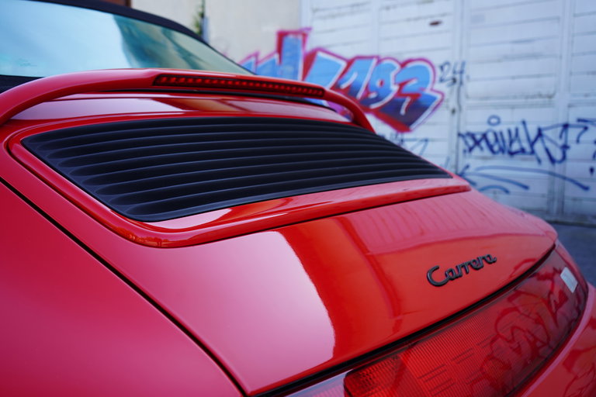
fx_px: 546
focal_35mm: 33
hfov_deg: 57.2
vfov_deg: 40.0
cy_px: 198
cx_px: 298
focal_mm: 33
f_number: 5.6
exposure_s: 1/80
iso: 100
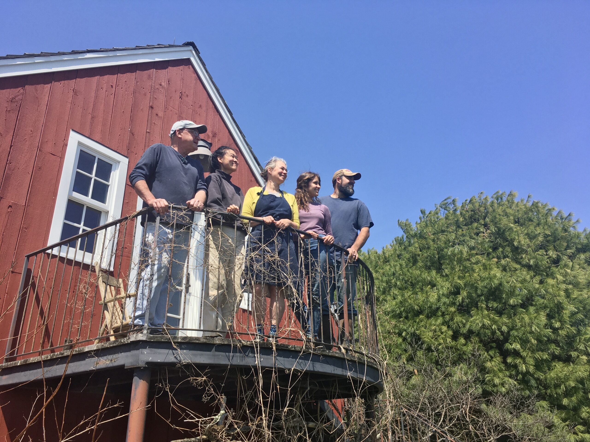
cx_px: 295
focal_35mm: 29
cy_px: 221
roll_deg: +1.7
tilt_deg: +22.7
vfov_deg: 48.2
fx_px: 494
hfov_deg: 61.7
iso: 25
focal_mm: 4.15
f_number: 2.2
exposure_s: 1/905
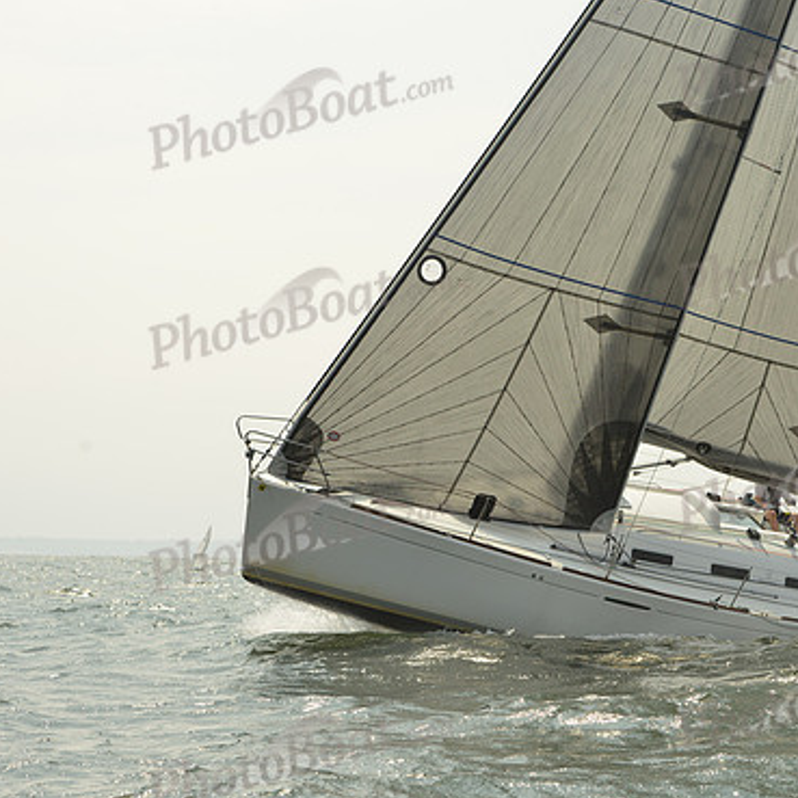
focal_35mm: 107
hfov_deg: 16.2
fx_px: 2791
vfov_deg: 16.3
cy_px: 395
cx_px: 567
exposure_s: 1/1250
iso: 320
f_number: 9
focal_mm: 80
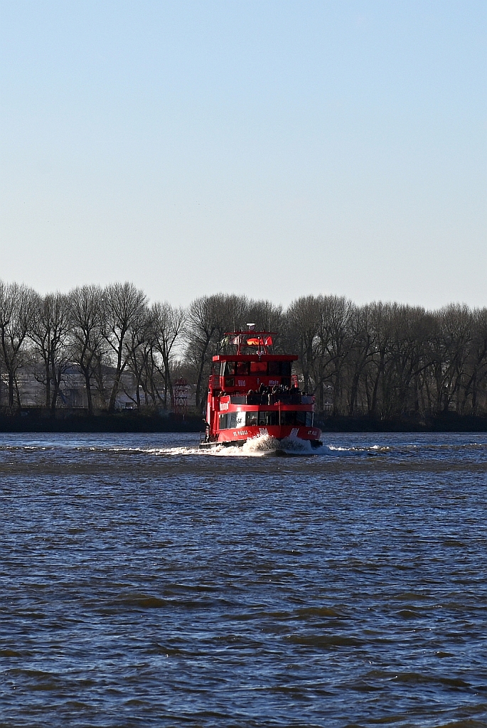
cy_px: 364
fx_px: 2429
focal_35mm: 120
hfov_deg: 11.4
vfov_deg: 17.0
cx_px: 244
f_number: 8
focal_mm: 120
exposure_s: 1/500
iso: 100
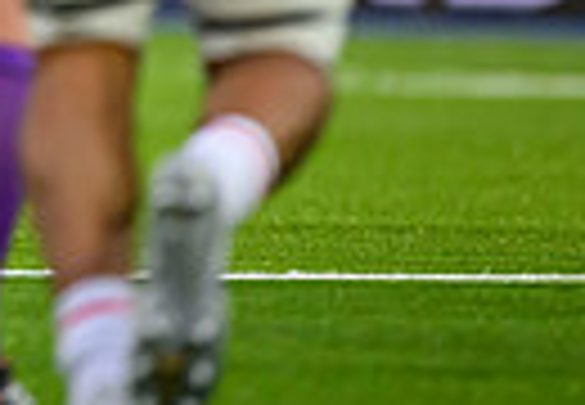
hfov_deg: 1.0
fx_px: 34055
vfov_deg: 0.7
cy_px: -483
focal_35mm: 2071
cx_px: -819
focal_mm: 400
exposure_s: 1/2500
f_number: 3.2
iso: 2000
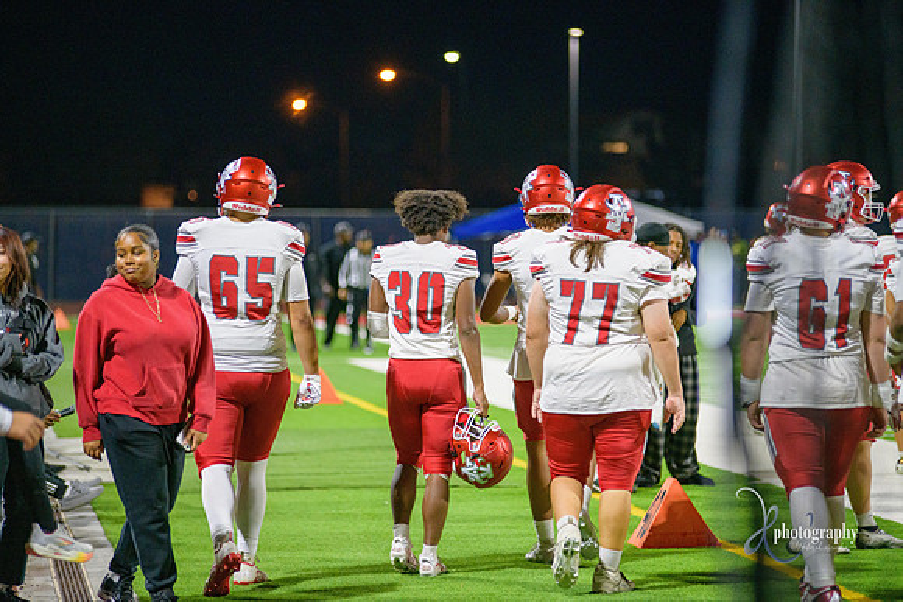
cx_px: 452
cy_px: 301
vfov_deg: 8.9
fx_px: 3889
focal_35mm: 155
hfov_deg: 13.2
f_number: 2.8
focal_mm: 155
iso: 2000
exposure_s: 1/320
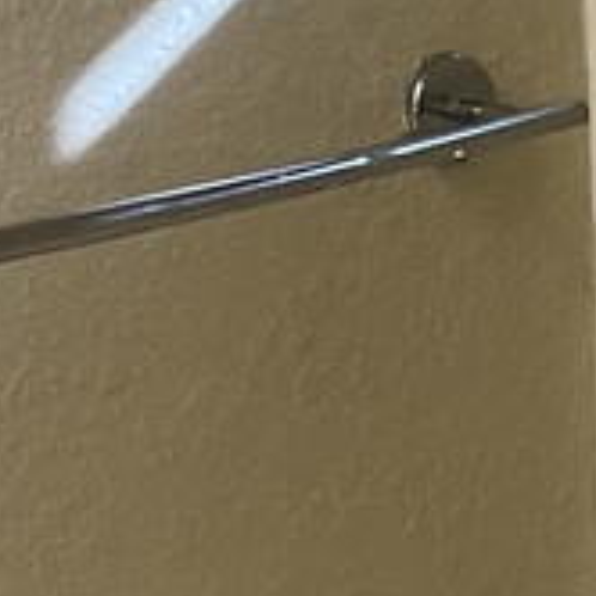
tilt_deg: -11.1
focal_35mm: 223
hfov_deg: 7.5
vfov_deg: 7.8
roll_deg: +0.0
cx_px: 1235
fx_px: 4344
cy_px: 208
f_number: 1.8
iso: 40
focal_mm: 3
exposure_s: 1/60
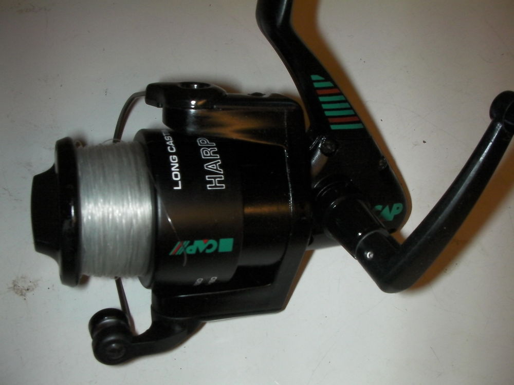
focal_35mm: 38
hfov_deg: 49.0
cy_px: 192
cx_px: 257
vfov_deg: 37.7
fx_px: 564
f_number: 5.6
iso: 200
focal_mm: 6.3
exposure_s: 1/30
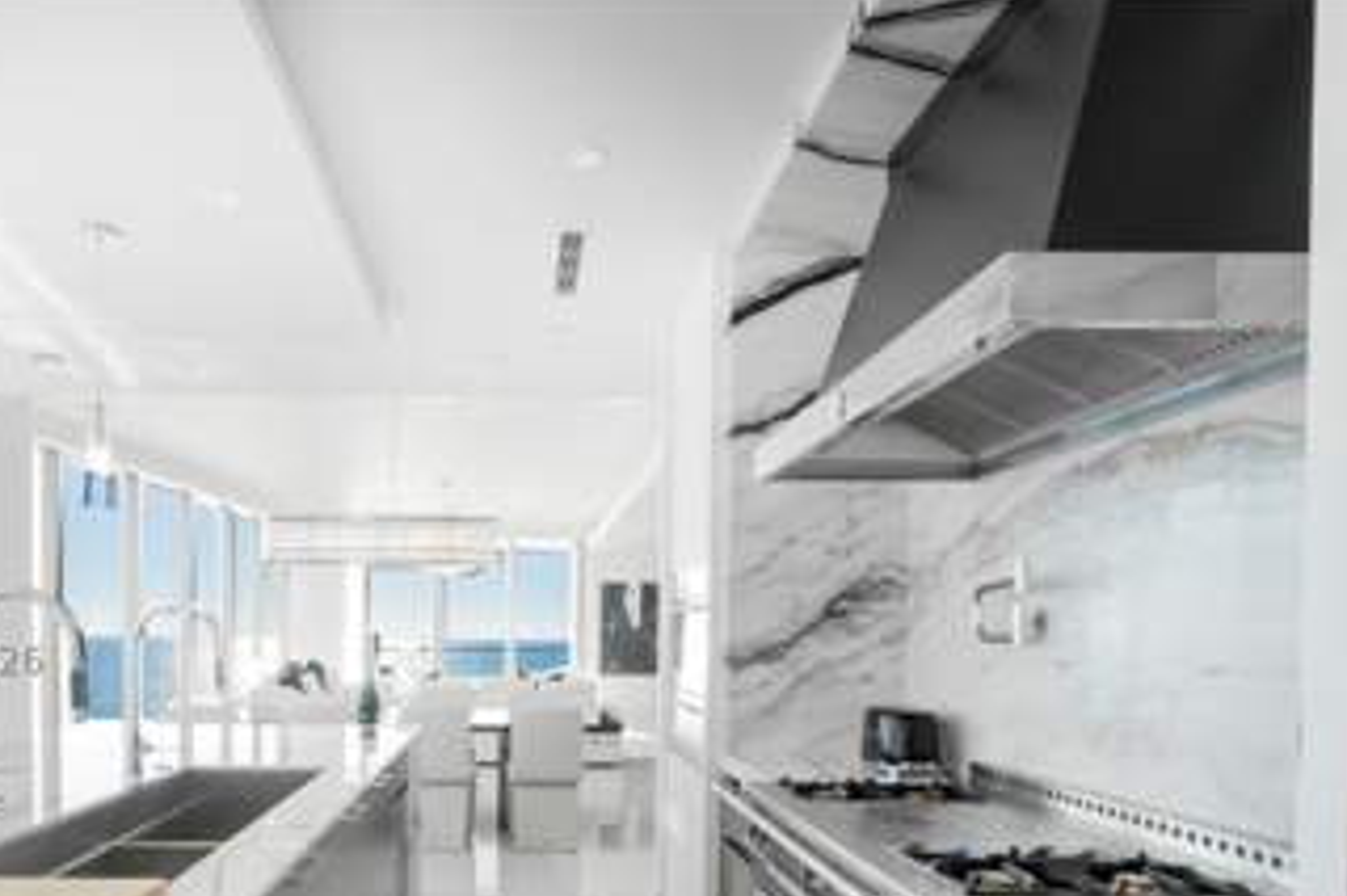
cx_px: 509
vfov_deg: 49.9
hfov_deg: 71.0
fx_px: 926
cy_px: 654
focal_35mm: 25
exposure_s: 1/30
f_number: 10
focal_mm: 11
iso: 250
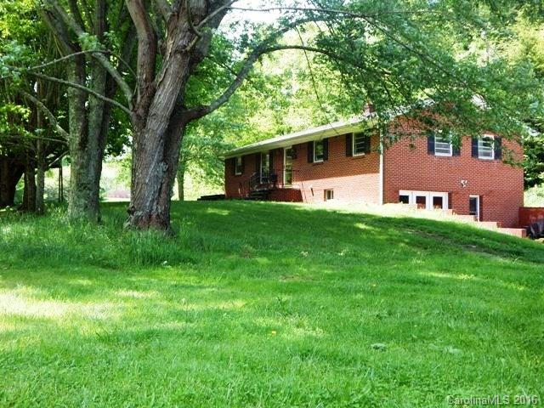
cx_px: 272
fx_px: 676
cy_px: 204
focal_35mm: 43
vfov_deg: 33.6
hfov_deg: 43.9
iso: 125
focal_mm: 7.7
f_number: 3.6
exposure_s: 1/200
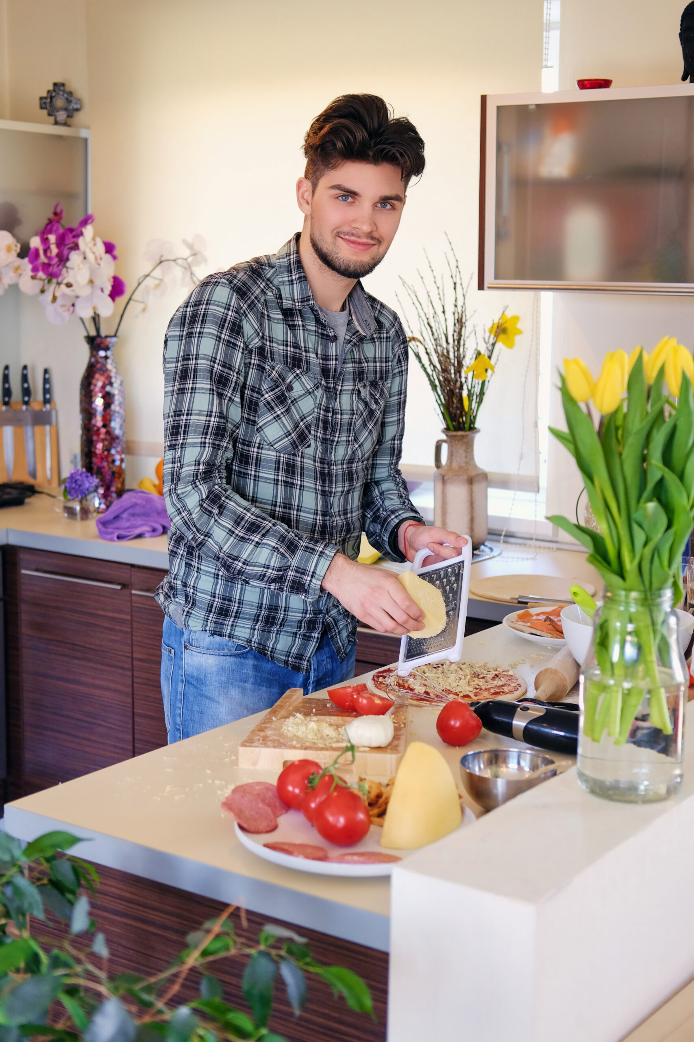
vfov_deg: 37.5
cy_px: 521
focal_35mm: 53
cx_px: 347
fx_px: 1532
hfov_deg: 25.5
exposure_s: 1/160
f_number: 2.8
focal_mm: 35
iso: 640
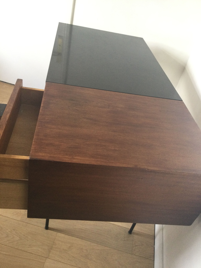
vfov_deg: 58.4
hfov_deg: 45.4
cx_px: 100
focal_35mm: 31
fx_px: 240
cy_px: 134
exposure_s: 1/33
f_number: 2.4
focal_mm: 3.3
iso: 125
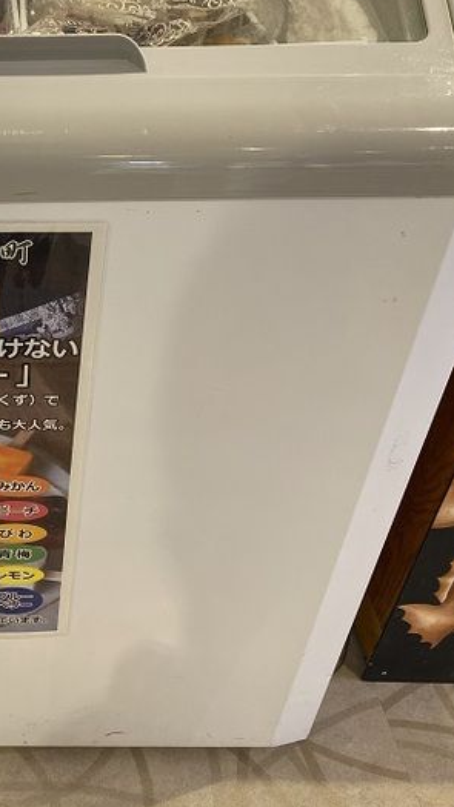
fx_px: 942
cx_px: -28
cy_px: 420
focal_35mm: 44
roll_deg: +1.1
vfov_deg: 46.4
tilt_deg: -40.4
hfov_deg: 25.4
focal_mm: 4.25
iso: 64
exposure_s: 1/60
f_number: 1.8
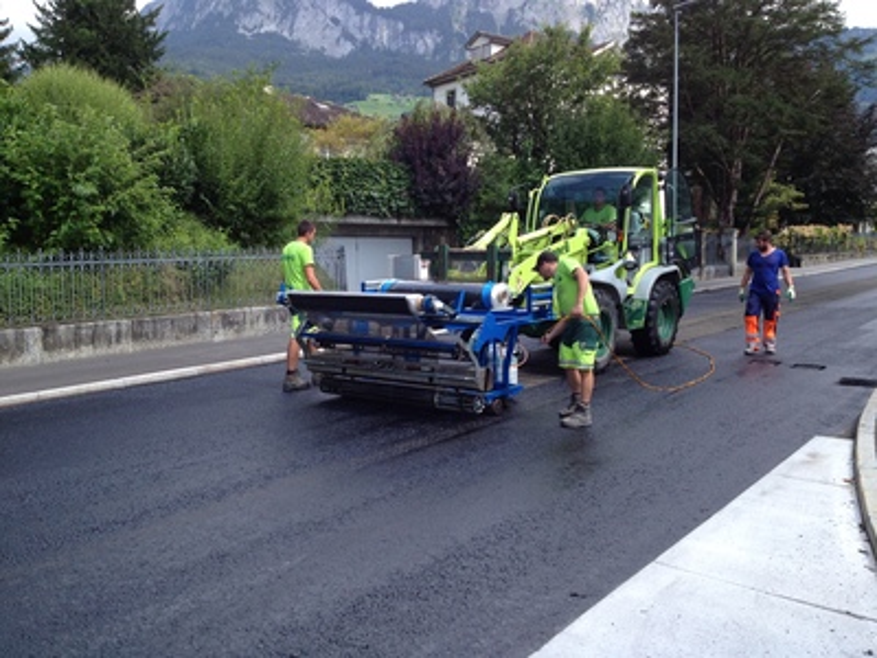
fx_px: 887
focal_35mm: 35
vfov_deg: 40.7
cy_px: 329
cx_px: 438
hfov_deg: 52.6
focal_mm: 4.28
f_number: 2.4
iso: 50
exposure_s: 1/800
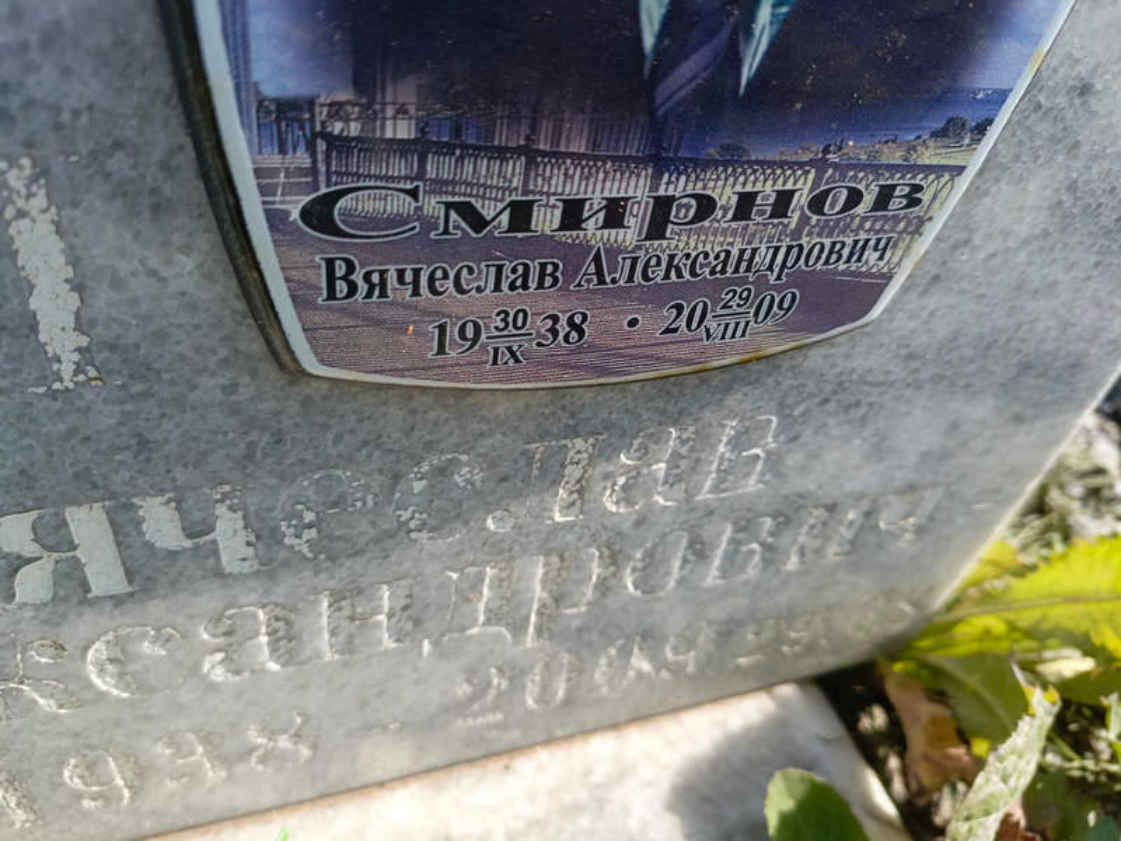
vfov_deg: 54.9
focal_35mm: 25
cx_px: 560
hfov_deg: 69.4
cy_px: 420
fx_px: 810
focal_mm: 4.76
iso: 116
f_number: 1.69
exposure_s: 1/703
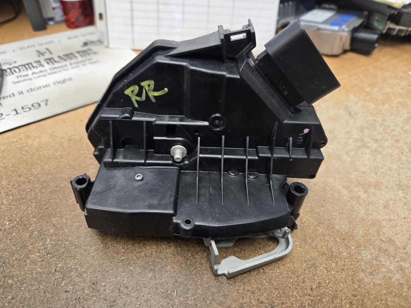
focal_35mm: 23
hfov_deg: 73.9
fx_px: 273
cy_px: 154
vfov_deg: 58.9
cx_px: 206
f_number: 1.8
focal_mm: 5.4
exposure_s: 1/120
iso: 250
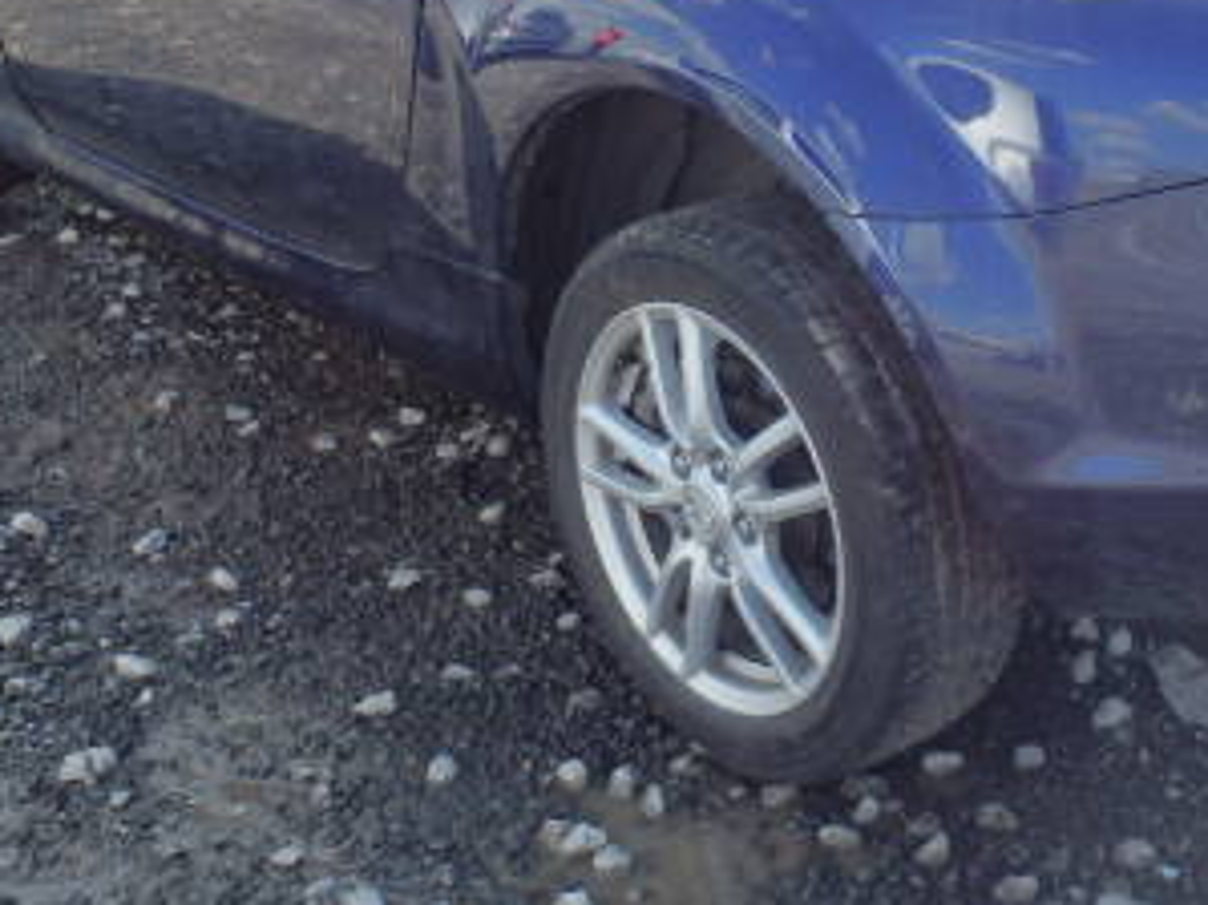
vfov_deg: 24.3
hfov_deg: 31.6
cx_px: 905
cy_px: 327
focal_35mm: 60
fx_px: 2093
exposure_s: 1/400
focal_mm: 5
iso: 125
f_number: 3.9
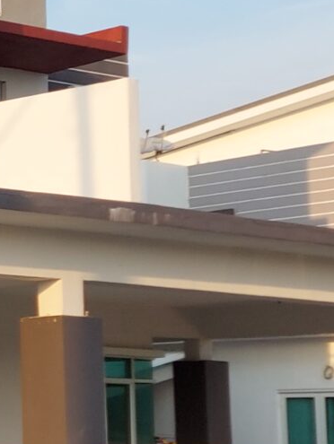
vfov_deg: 15.9
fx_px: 1593
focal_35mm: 124
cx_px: -497
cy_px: 266
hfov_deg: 10.2
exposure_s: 1/371
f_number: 1.8
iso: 32
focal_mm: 5.23
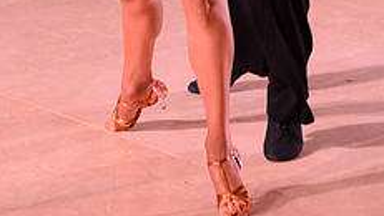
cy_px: -203
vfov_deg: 4.6
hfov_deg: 8.2
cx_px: 172
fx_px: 2678
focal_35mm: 263
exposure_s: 1/250
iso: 3200
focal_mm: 100
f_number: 5
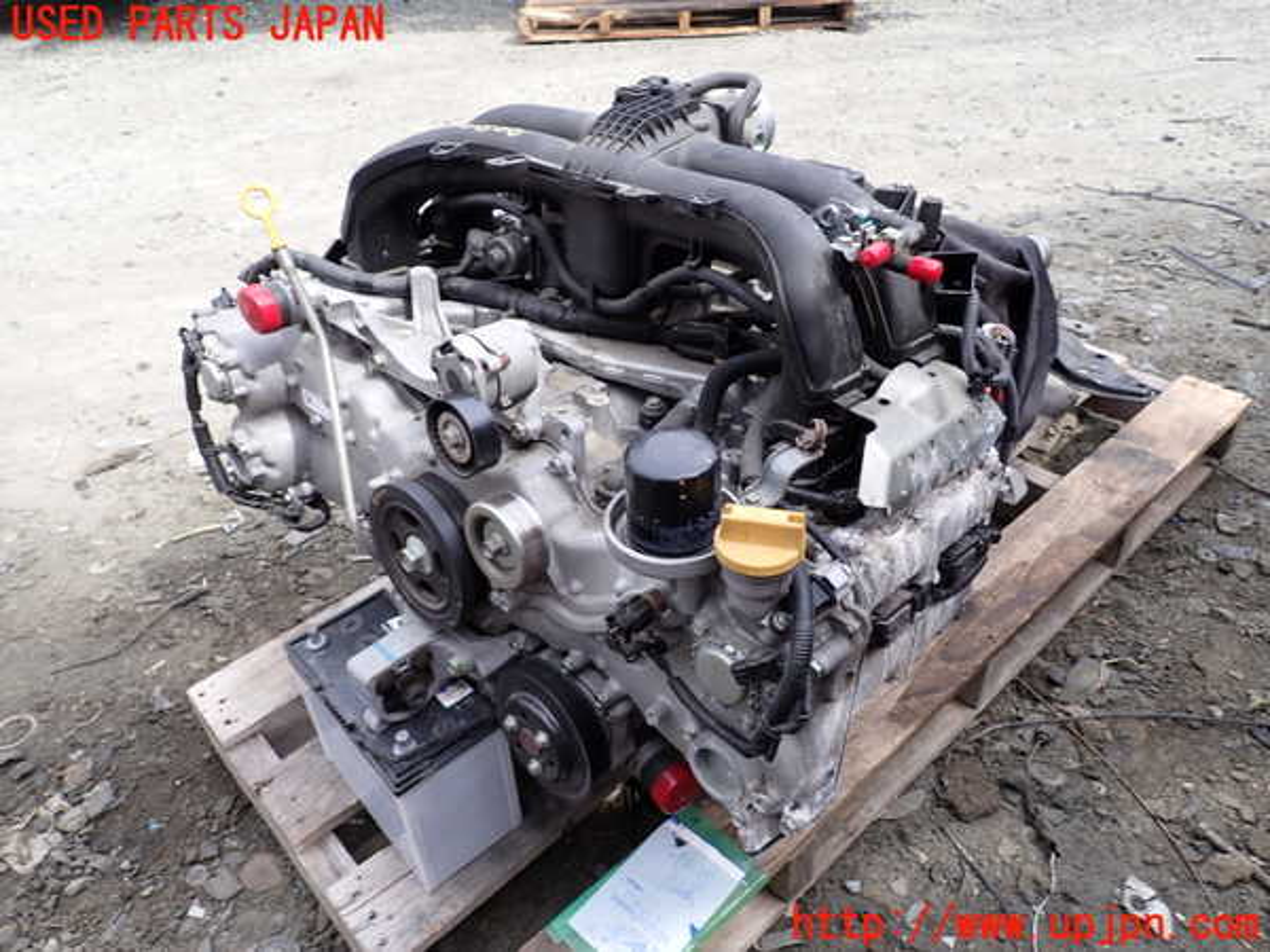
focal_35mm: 25
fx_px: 917
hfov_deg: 69.4
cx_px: 635
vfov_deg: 54.9
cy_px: 476
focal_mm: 4.5
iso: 100
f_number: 2.8
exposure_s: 1/400
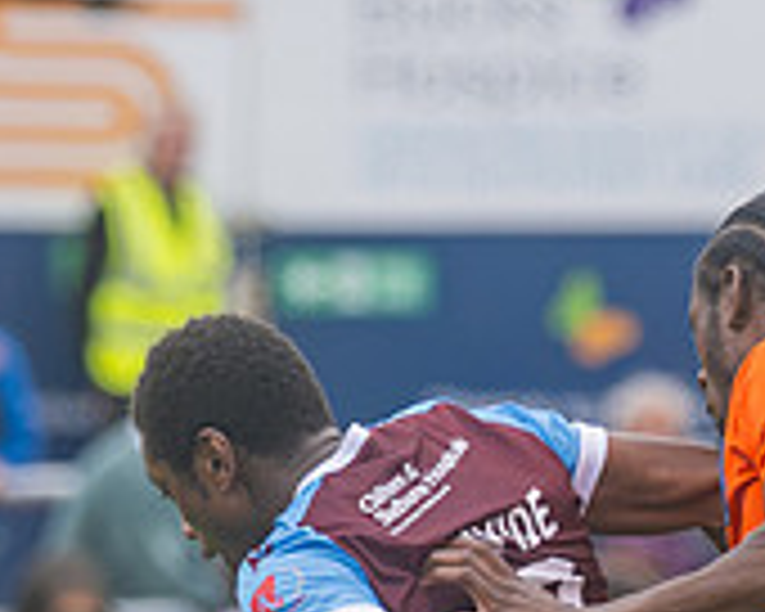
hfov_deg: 1.1
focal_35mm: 1802
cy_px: 1222
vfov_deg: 0.9
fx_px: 40799
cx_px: 526
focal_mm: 220
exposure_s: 1/1250
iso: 400
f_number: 2.8
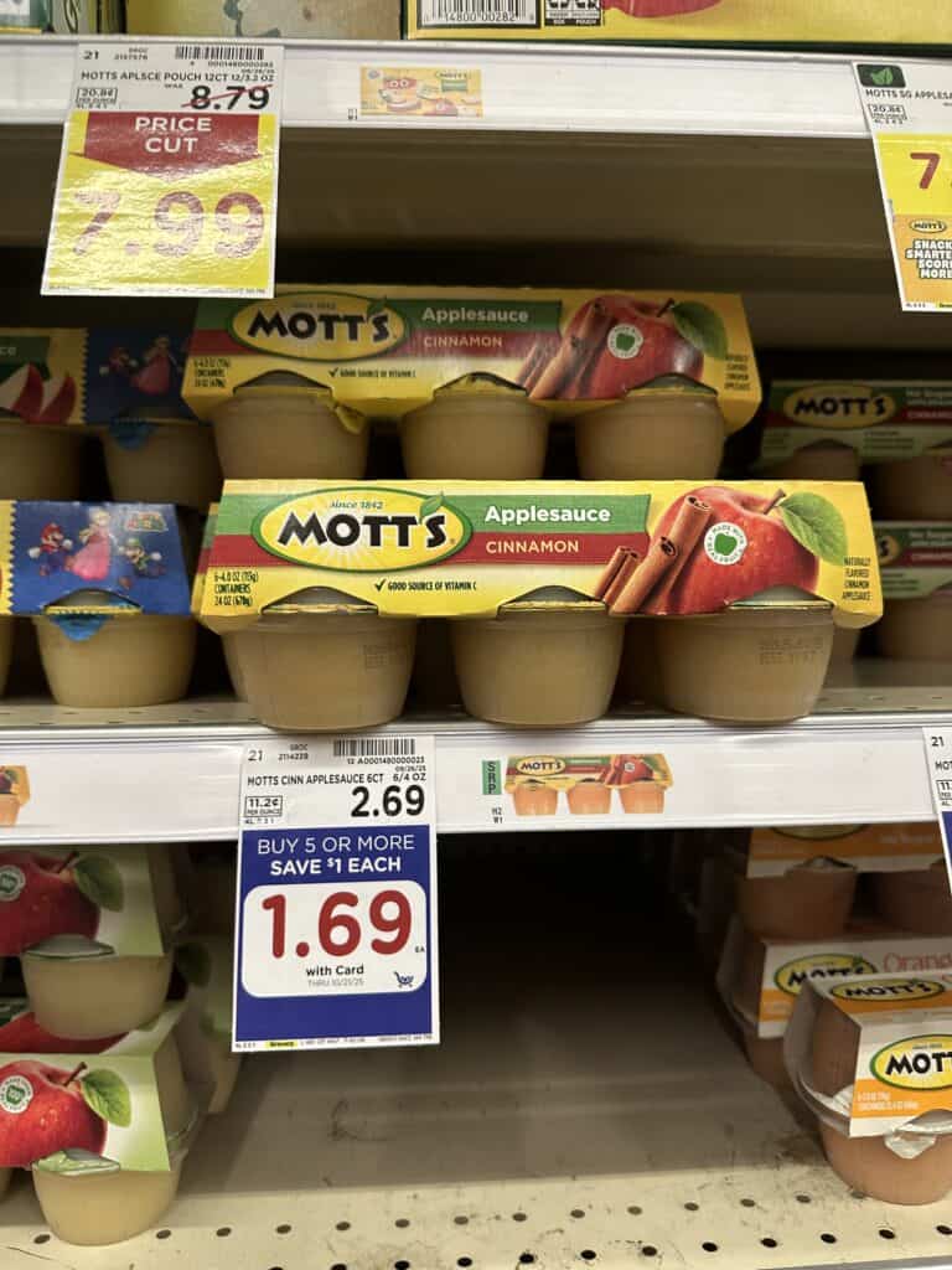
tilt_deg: -4.4
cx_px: 476
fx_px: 880
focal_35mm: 24
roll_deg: +1.7
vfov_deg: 71.6
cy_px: 635
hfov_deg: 56.8
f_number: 1.78
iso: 200
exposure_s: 1/61
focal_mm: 6.86
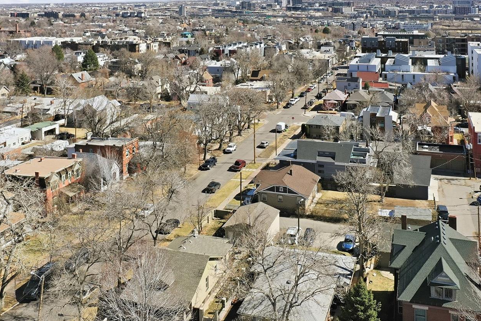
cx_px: 258
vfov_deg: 36.9
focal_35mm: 36
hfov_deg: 53.1
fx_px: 481
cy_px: 163
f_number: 6.3
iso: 100
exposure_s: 1/640
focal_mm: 10.3
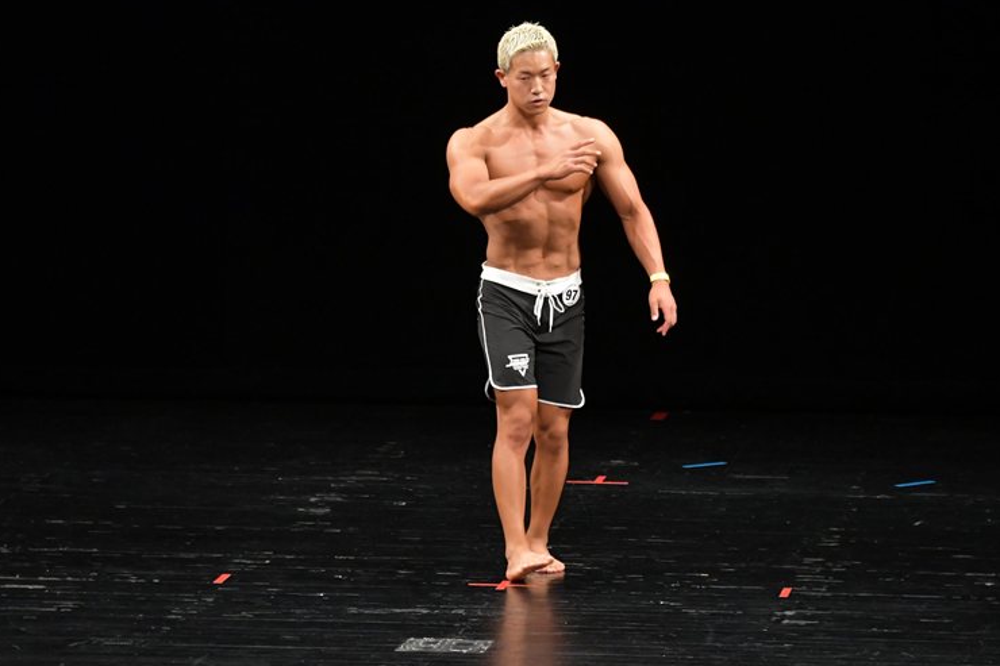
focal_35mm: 267
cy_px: 335
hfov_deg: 7.7
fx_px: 7415
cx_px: 493
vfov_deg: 5.1
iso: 3200
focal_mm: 170
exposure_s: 1/400
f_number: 5.6
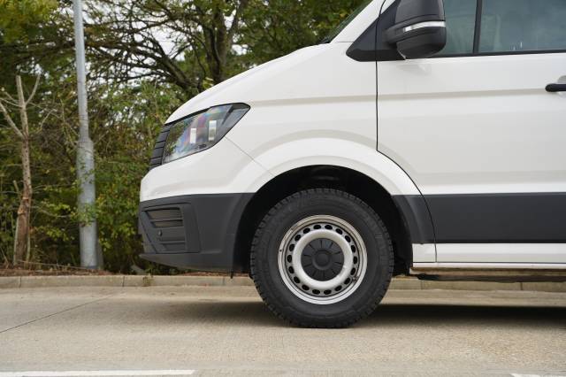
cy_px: 188
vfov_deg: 25.4
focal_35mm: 53
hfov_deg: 37.5
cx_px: 283
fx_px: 834
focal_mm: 53.1
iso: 100
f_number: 4
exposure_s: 1/160
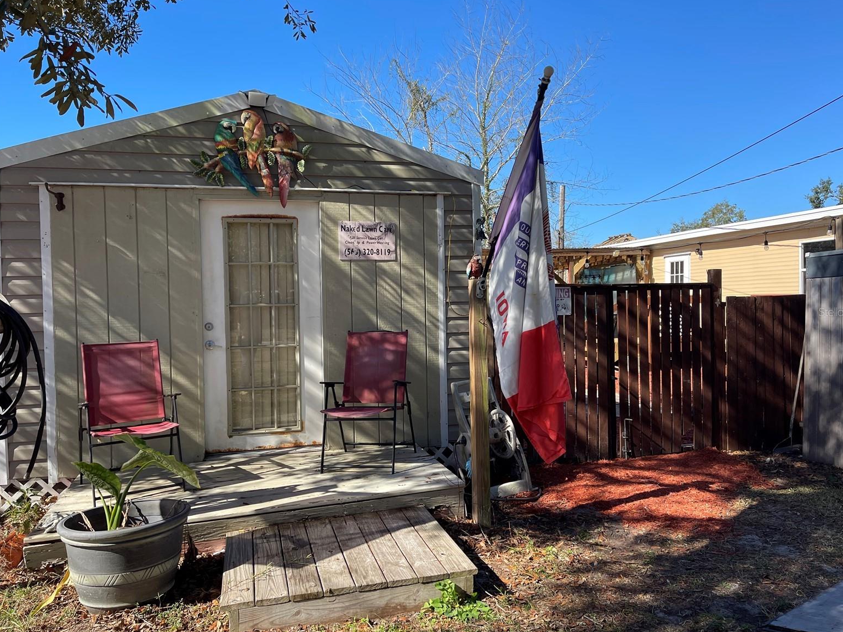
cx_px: 432
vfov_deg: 53.1
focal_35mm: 26
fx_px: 633
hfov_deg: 67.3
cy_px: 312
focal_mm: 5.1
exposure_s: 1/1667
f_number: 1.6
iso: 32
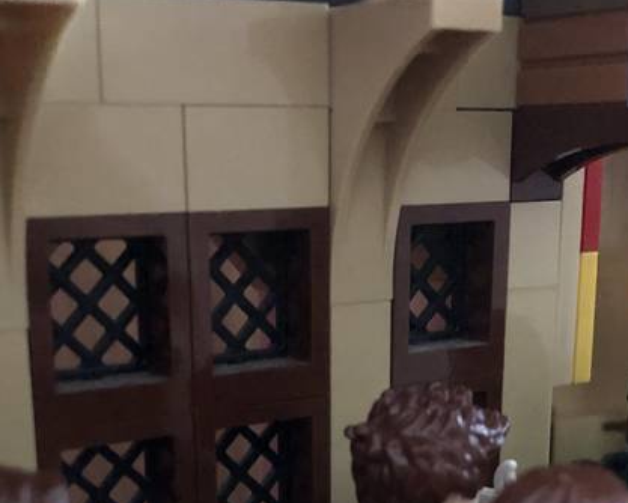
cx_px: 315
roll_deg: +0.8
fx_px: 1097
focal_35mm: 59
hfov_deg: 31.9
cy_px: 454
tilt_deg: -11.6
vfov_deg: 25.0
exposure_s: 1/4
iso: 320
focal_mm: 3.99
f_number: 1.8
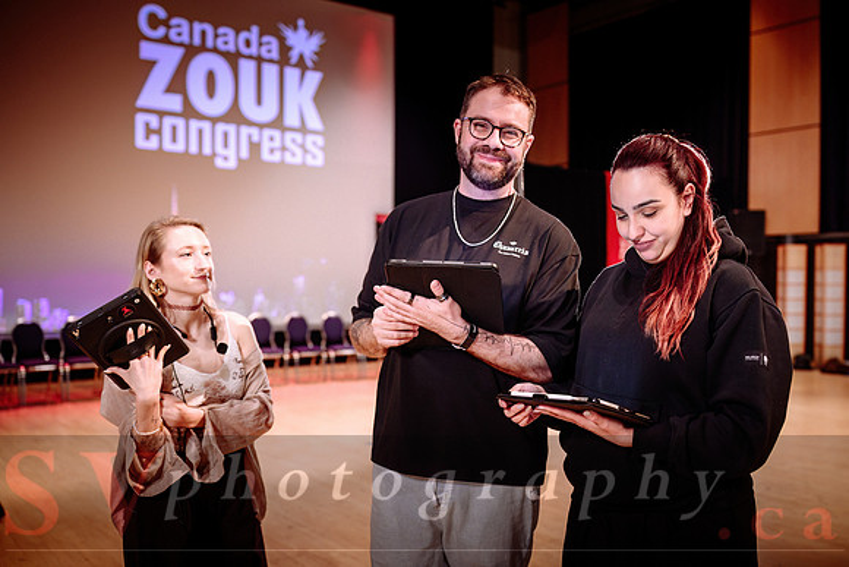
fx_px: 795
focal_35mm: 34
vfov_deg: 39.2
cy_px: 321
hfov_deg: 55.8
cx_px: 511
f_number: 2
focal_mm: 28
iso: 1600
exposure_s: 1/250
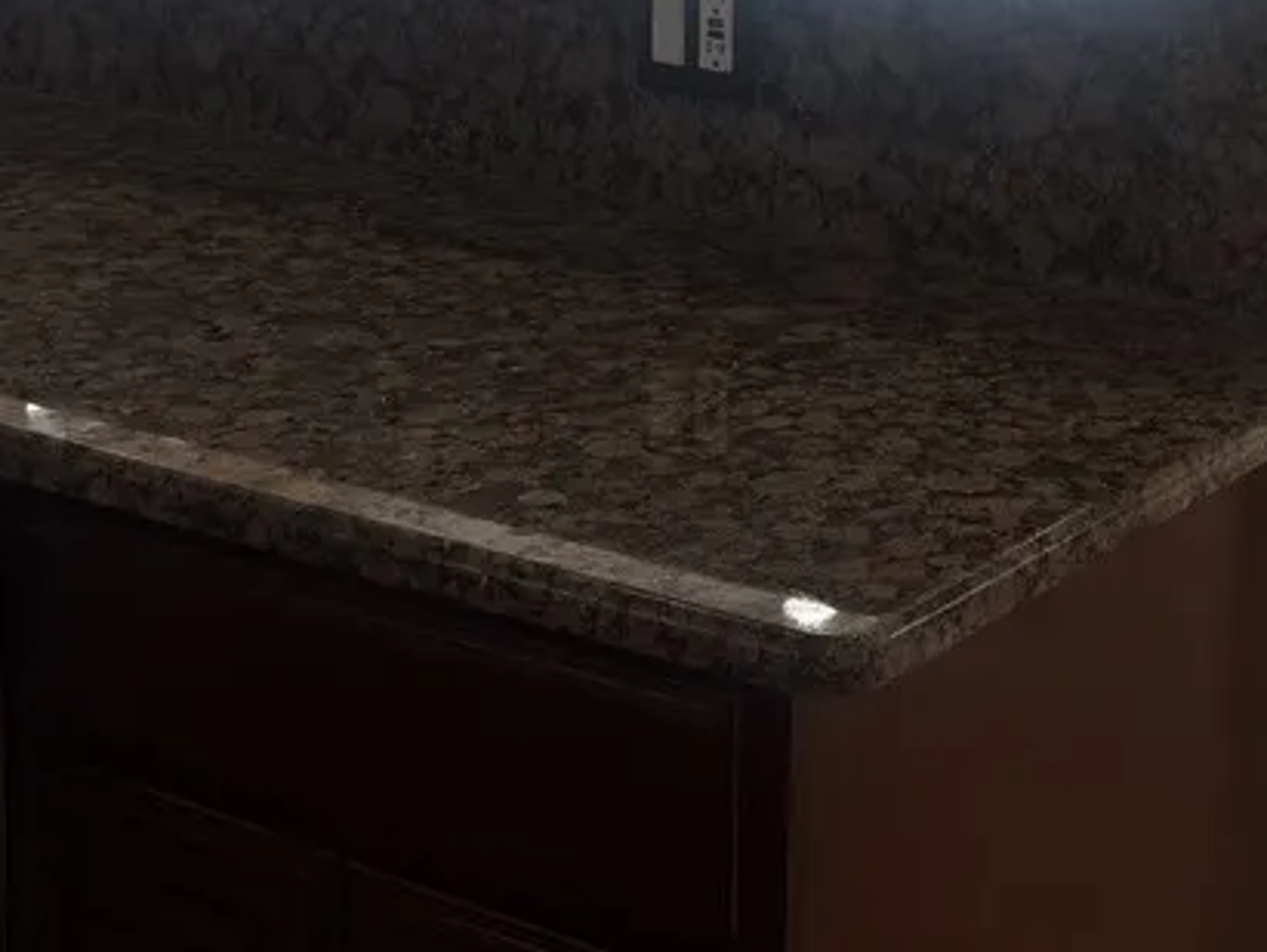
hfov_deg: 22.6
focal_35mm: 84
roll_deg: -2.1
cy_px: -213
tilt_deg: -6.6
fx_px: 3077
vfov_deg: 16.8
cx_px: 1171
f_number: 1.78
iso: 80
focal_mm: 6.76
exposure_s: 1/501
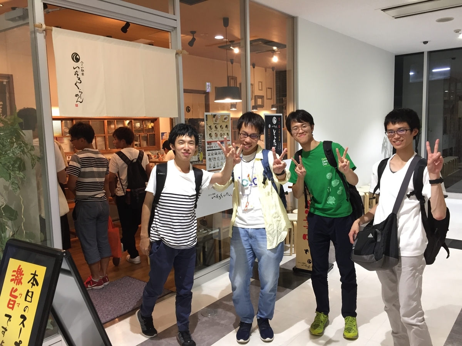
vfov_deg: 48.2
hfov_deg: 61.7
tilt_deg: -6.2
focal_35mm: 29
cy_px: 173
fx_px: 387
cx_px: 231
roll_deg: +0.4
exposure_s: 1/30
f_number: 2.2
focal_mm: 4.15
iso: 80
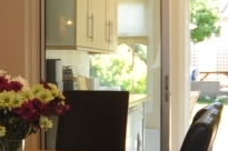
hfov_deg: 26.9
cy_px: 59
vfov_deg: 18.1
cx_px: 83
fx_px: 474
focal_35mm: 75
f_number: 4.5
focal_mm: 10
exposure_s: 1/80
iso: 400
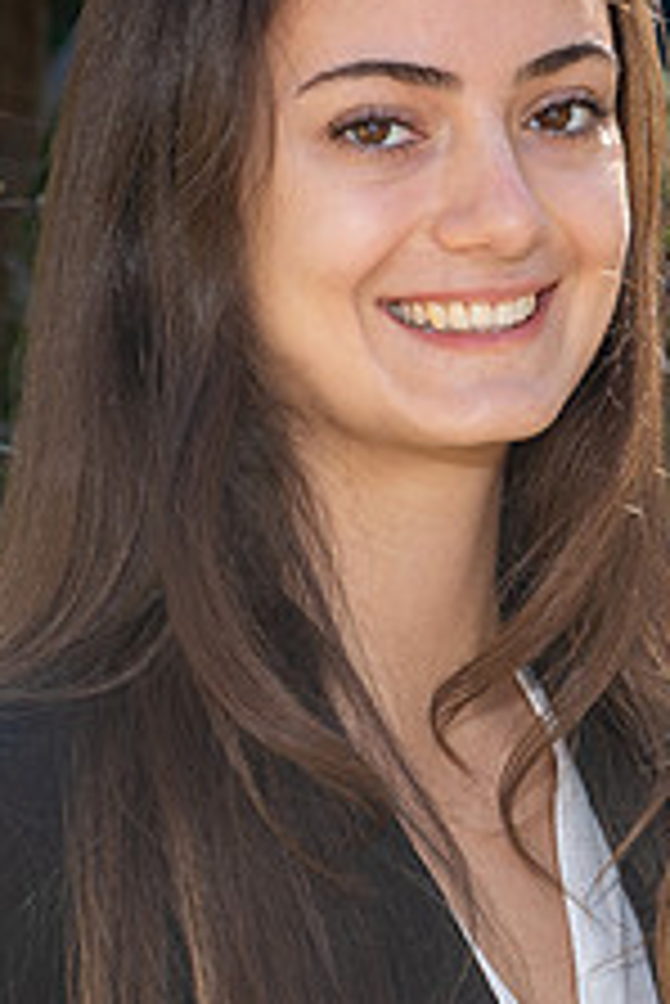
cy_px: 530
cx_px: 434
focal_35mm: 224
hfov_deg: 6.1
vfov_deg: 9.2
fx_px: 6243
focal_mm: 70
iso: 400
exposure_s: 1/125
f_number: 5.6
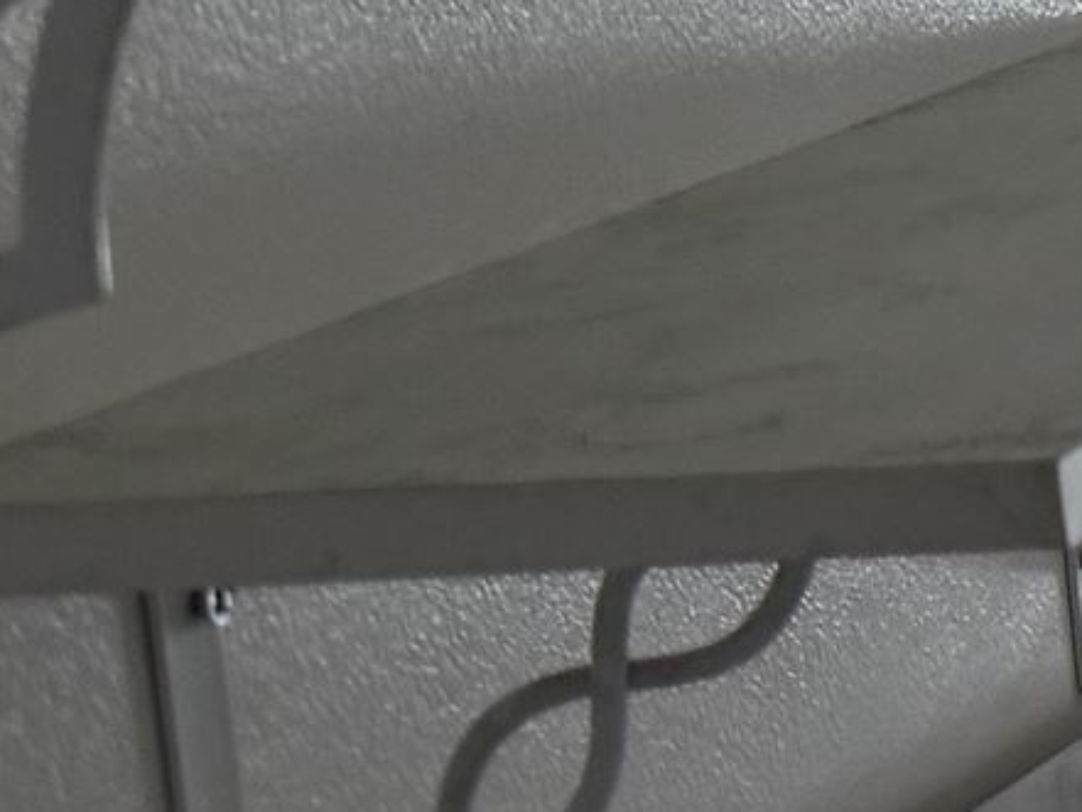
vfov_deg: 8.9
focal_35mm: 167
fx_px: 5221
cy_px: 174
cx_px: 3587
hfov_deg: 8.9
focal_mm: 6.76
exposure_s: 1/230
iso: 100
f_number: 1.78
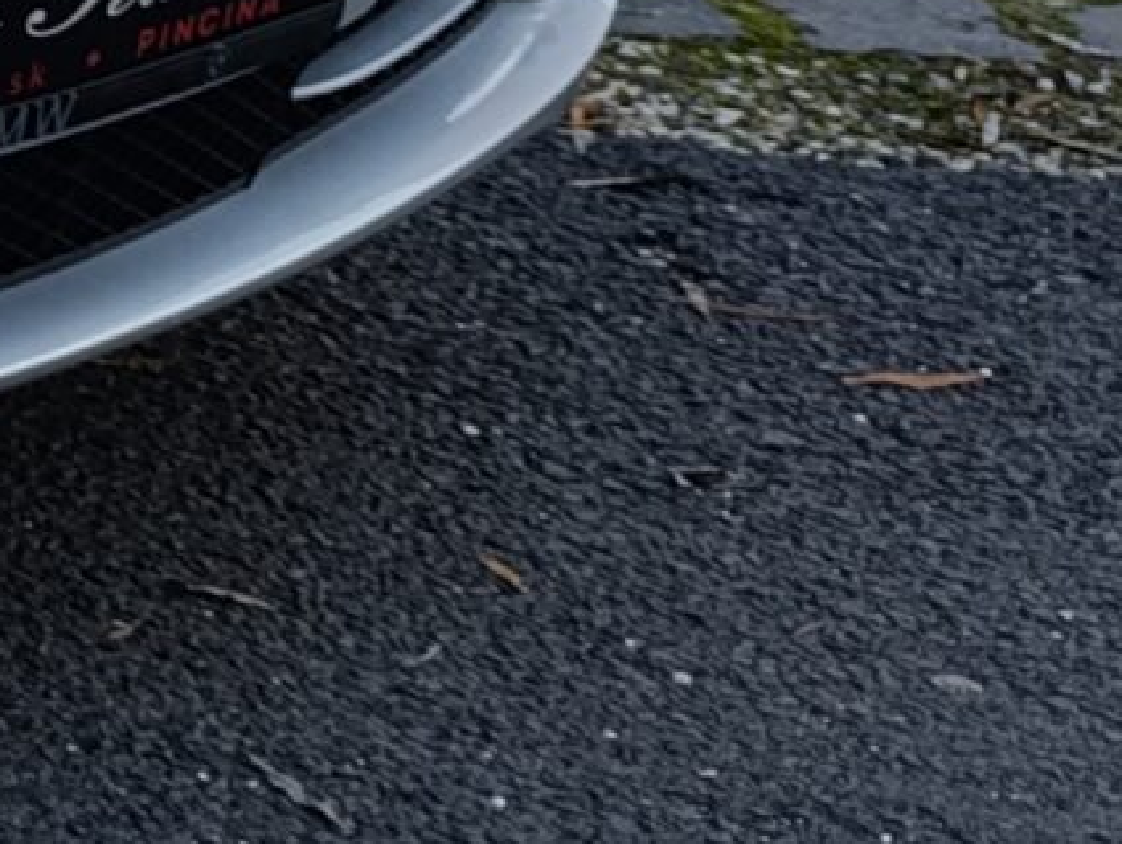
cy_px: -579
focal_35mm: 139
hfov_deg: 11.2
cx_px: -1810
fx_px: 4510
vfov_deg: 10.2
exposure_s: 1/100
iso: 50
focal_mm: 6.14
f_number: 1.6
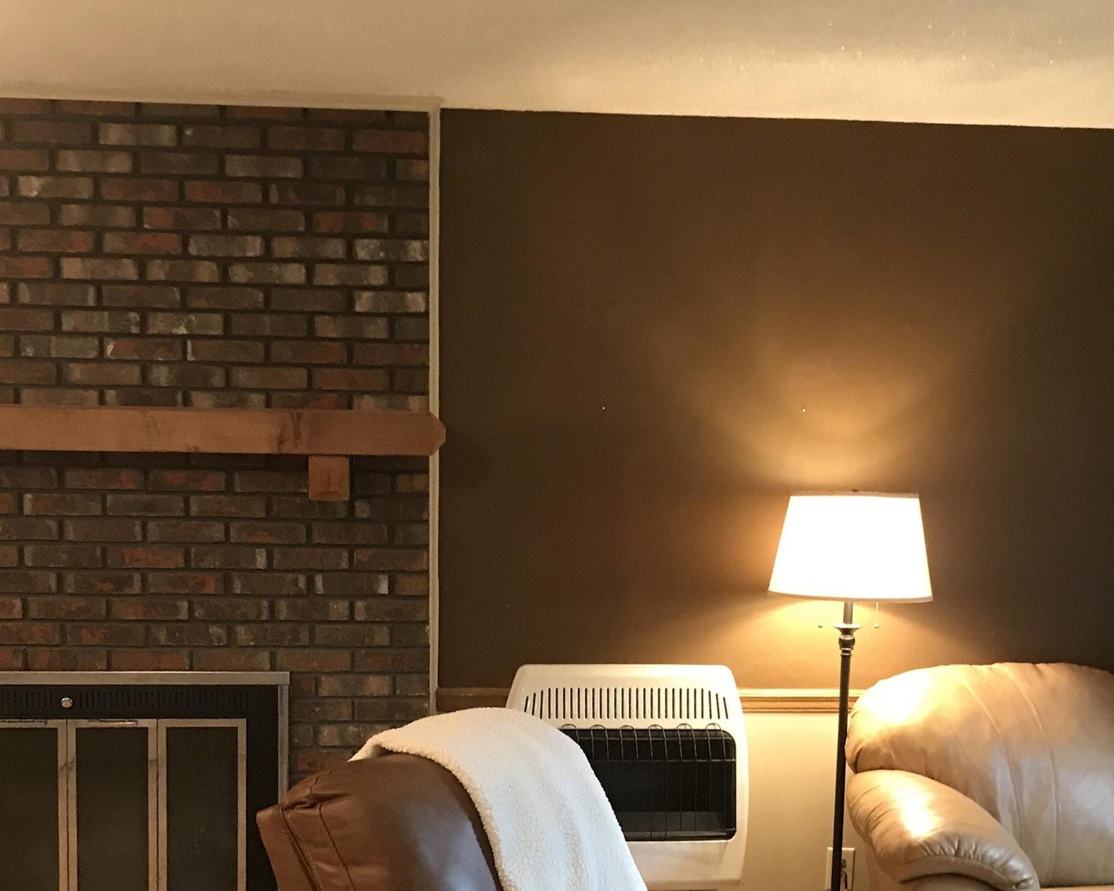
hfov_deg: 37.3
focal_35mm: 50
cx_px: 513
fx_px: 1648
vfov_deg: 29.8
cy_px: 657
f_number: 1.8
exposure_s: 1/15
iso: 64
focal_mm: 3.99
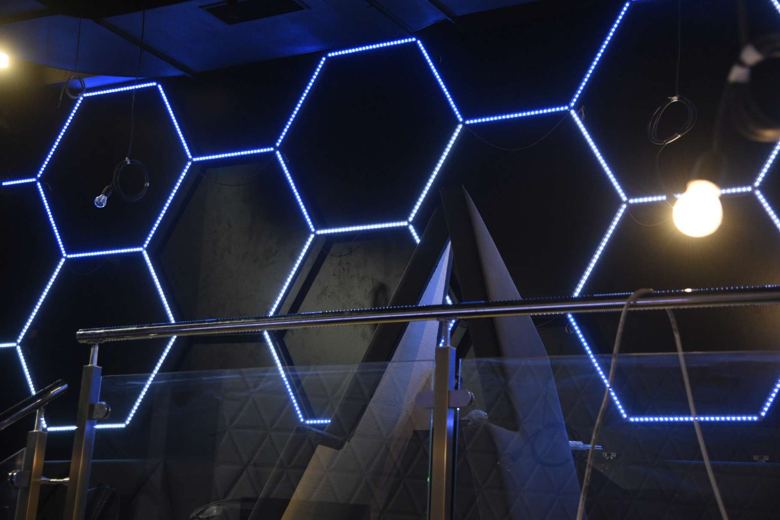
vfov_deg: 22.6
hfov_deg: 33.4
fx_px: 1300
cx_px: 403
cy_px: 237
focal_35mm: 60
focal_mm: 55
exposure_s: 1/125
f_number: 4
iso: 2500
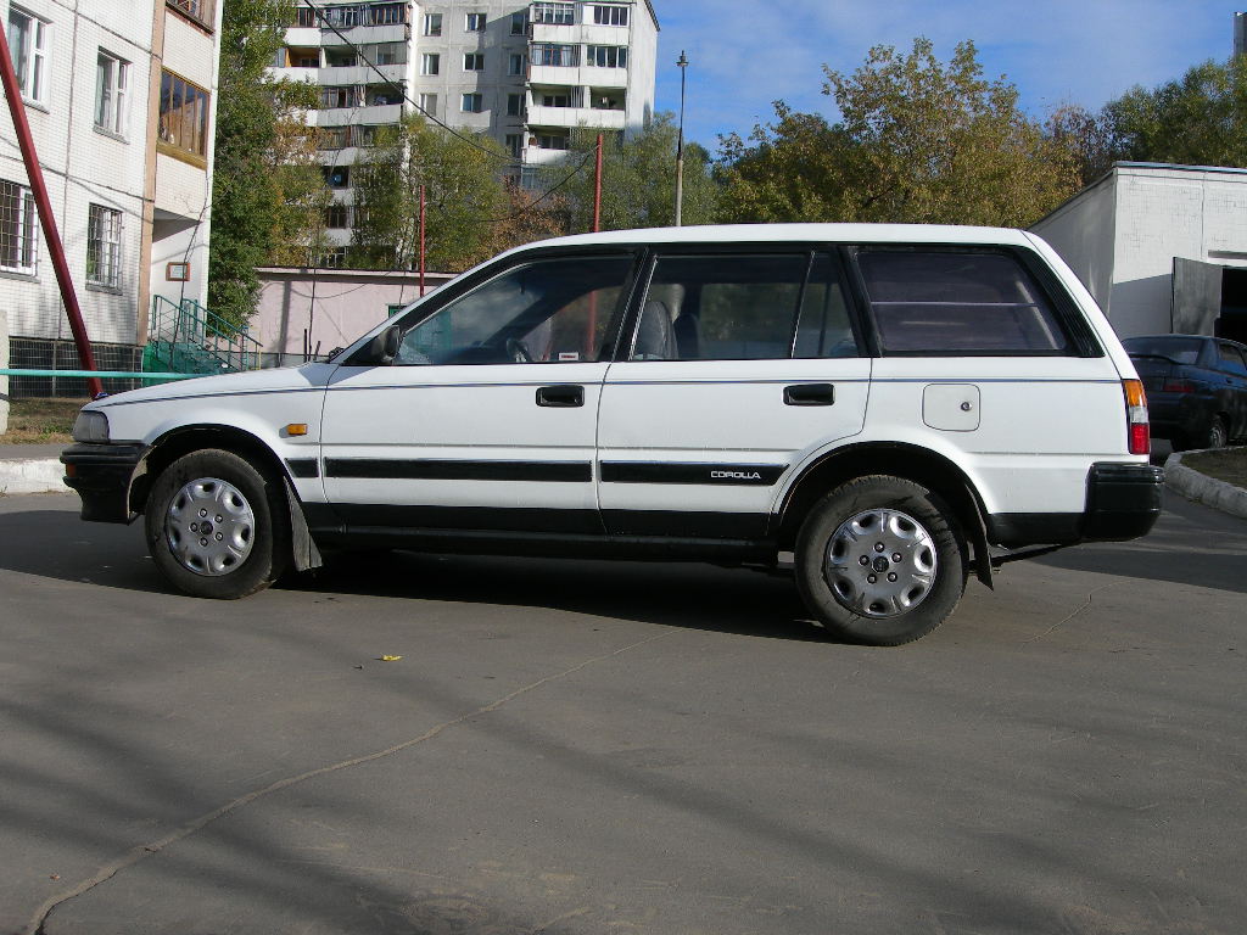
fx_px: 1369
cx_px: 624
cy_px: 468
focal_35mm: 38
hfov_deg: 49.0
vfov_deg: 37.7
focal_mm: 7.8
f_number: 4.8
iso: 50
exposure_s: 1/534
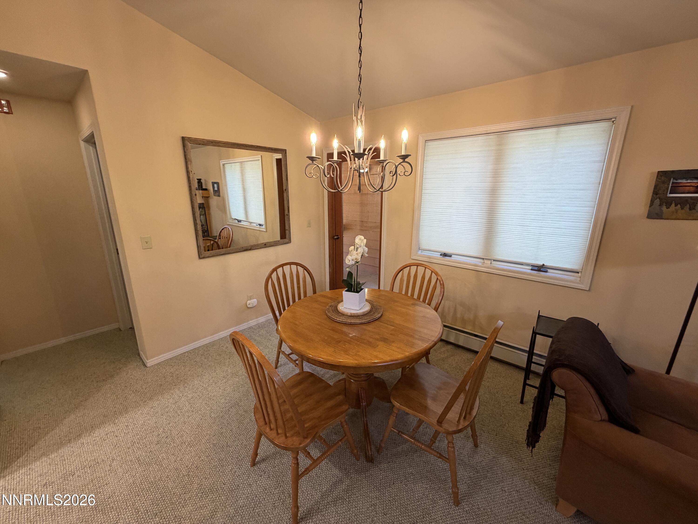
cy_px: 262
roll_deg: +0.4
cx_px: 349
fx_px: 282
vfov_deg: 85.7
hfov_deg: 102.1
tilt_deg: -13.0
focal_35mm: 14
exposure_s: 1/120
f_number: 2.2
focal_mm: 2.22
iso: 320
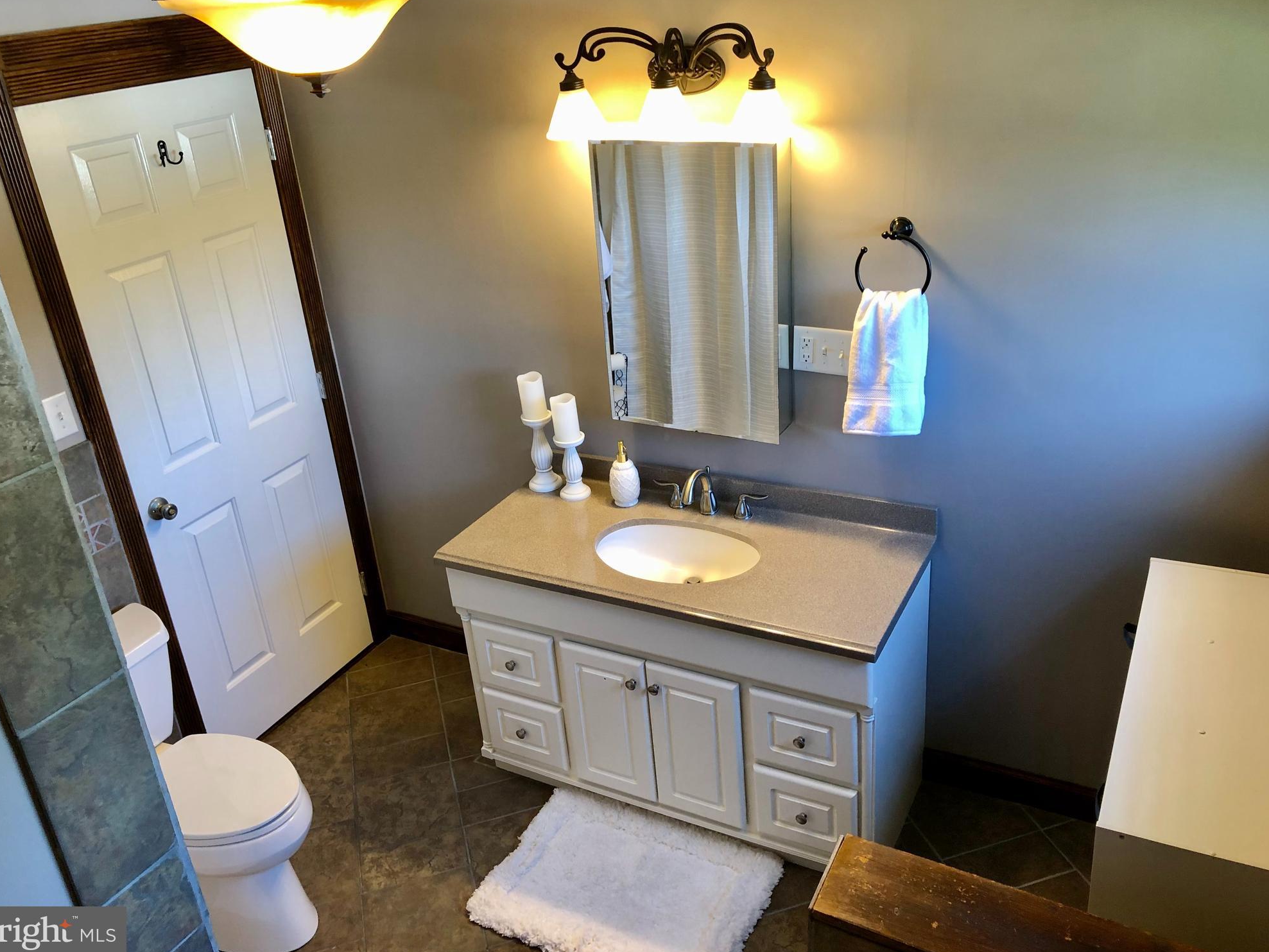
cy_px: 466
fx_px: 1063
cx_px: 623
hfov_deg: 61.7
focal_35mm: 29
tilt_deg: -25.6
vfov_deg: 48.2
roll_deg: +3.9
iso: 25
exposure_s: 1/30
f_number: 1.8
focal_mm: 3.99
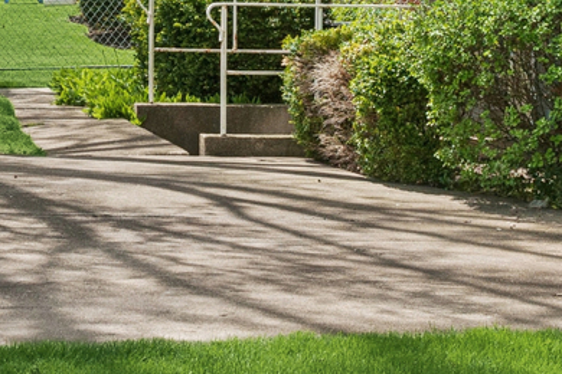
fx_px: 2857
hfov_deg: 11.1
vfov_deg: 7.3
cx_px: -28
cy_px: -263
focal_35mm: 183
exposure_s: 1/1000
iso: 400
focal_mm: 44
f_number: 8
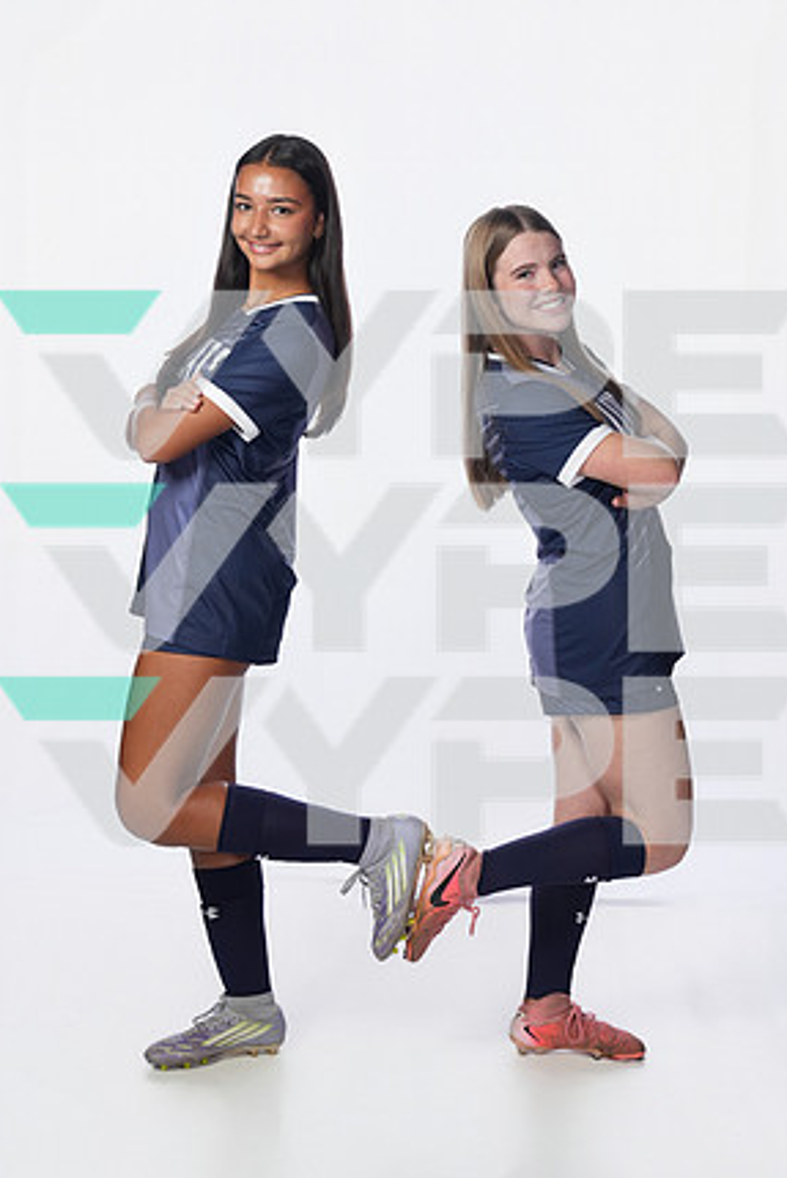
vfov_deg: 30.1
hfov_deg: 20.3
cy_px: 570
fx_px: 2195
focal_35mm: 67
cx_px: 406
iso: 800
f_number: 8
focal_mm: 64
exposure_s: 1/250
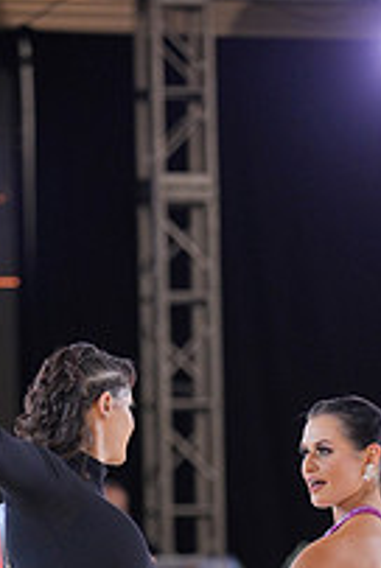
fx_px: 4873
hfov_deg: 4.5
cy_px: 733
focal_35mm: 308
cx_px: 183
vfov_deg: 6.6
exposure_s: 1/500
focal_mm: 108
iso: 800
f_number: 2
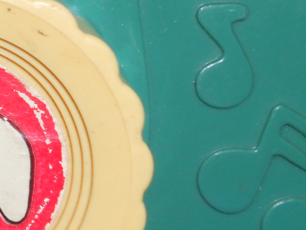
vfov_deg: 12.3
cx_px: -161
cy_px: 8
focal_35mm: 119
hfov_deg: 15.2
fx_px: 1052
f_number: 8.8
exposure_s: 1/25
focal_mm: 5.8
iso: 80
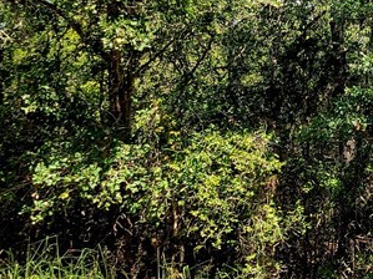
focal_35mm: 89
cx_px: 408
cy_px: -36
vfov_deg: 16.1
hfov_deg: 21.0
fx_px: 959
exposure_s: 1/625
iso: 40
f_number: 1.8
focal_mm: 5.4
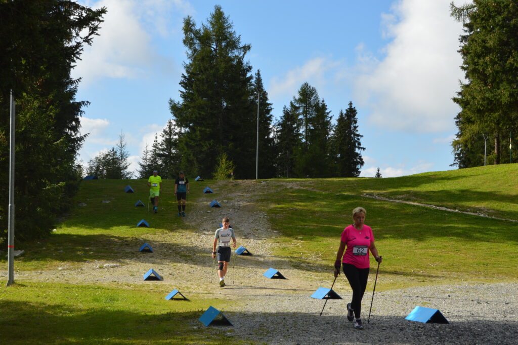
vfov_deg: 18.9
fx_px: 1035
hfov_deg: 28.1
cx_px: 259
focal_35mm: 72
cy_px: 172
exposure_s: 1/200
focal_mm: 48
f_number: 10
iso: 100
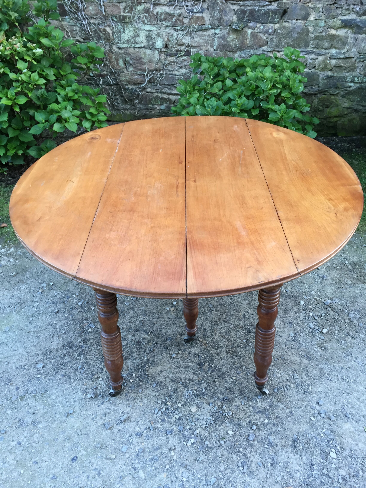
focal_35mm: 29
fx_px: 409
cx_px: 183
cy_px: 244
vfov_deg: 61.7
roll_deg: -0.5
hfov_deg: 48.2
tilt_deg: -34.0
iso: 32
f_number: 2.2
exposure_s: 1/33
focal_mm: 4.15
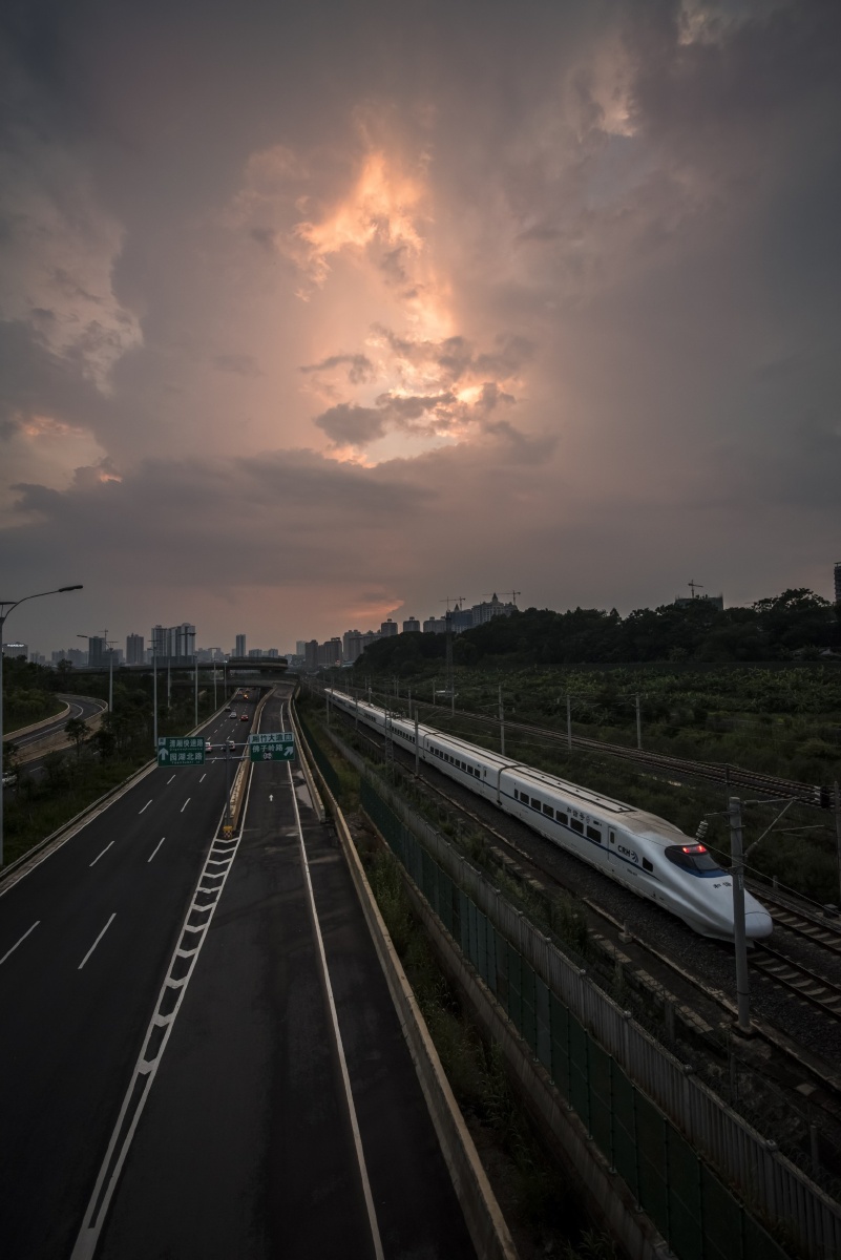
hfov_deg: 67.4
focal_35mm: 18
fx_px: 630
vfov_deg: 90.0
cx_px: 420
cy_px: 630
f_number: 2.8
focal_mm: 18
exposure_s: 1/500
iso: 640
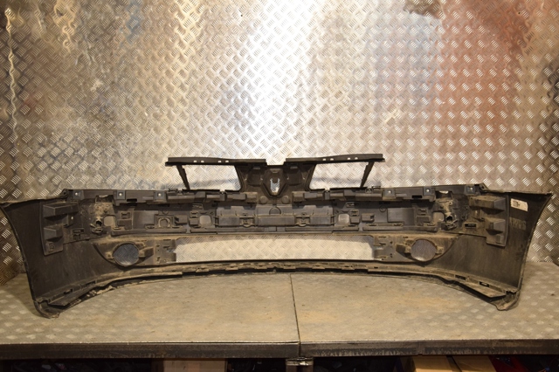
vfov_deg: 35.5
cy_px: 186
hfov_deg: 51.3
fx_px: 582
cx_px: 280
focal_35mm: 38
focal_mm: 25
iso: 800
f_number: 5
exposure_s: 1/125
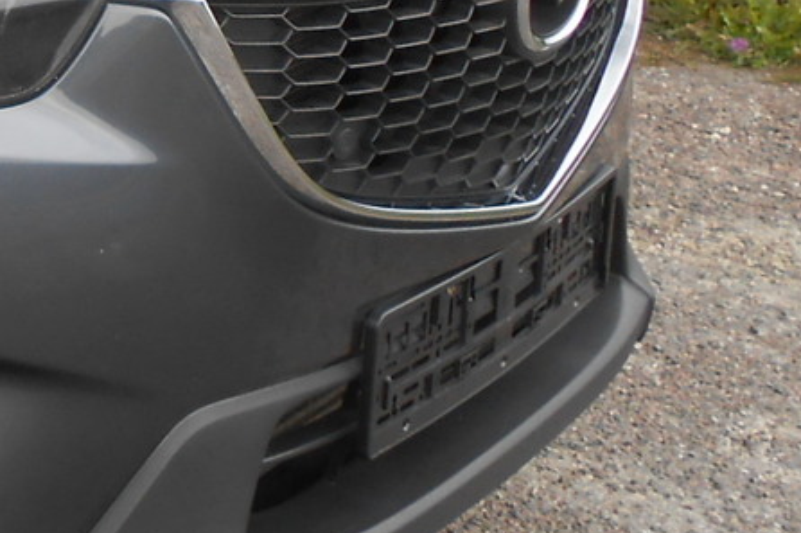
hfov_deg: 17.5
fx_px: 2157
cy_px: -45
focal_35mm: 97
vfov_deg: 13.8
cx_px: -589
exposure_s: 1/50
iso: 80
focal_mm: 4.6
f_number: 3.5
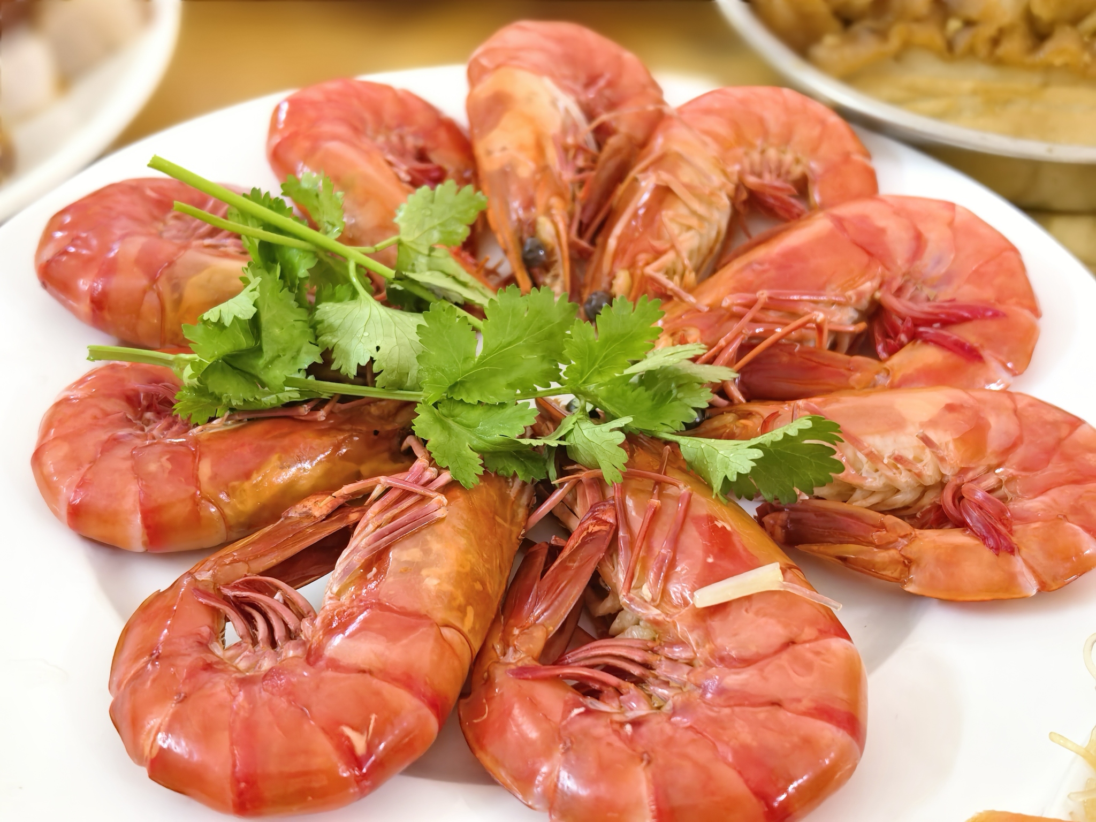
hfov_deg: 35.5
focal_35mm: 54
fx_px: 1710
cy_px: 411
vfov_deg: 27.0
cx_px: 548
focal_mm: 8.5
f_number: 2
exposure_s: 1/40
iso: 640
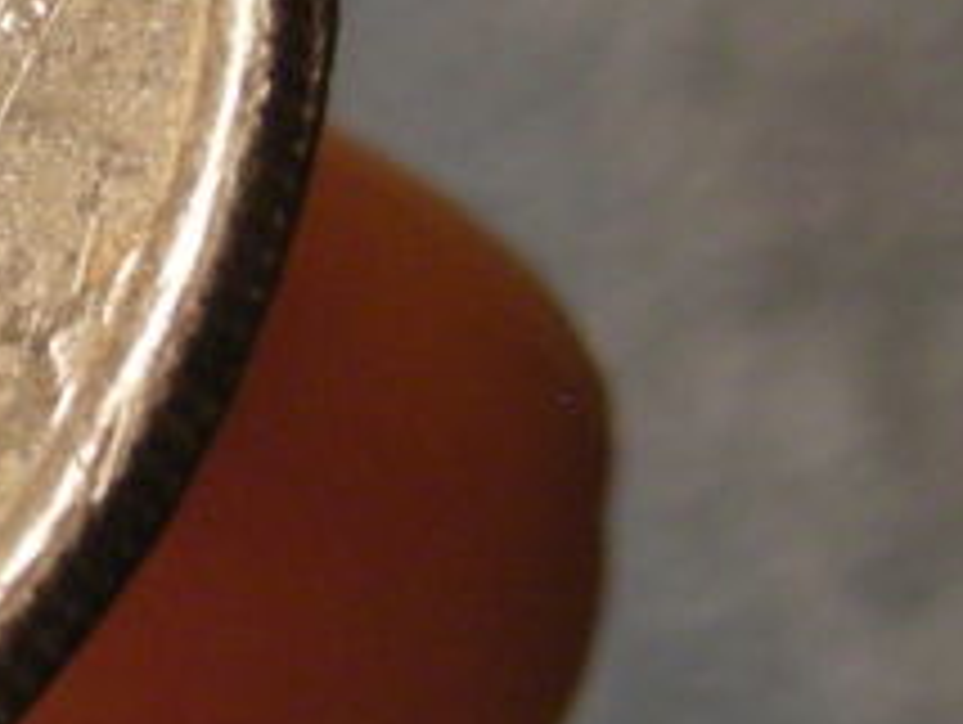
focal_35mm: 355
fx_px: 9887
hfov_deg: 5.5
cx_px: -486
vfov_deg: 4.2
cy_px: 193
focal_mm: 12.3
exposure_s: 1/56.5
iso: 182
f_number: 3.9
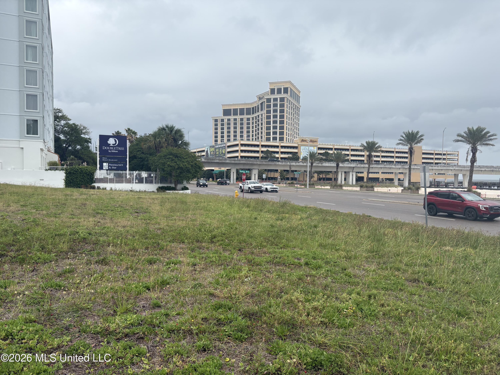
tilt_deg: -0.8
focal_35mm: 26
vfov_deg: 53.1
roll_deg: +0.0
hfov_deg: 67.3
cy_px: 188
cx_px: 250
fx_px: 376
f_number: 1.6
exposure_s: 1/2639
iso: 50
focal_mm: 5.96
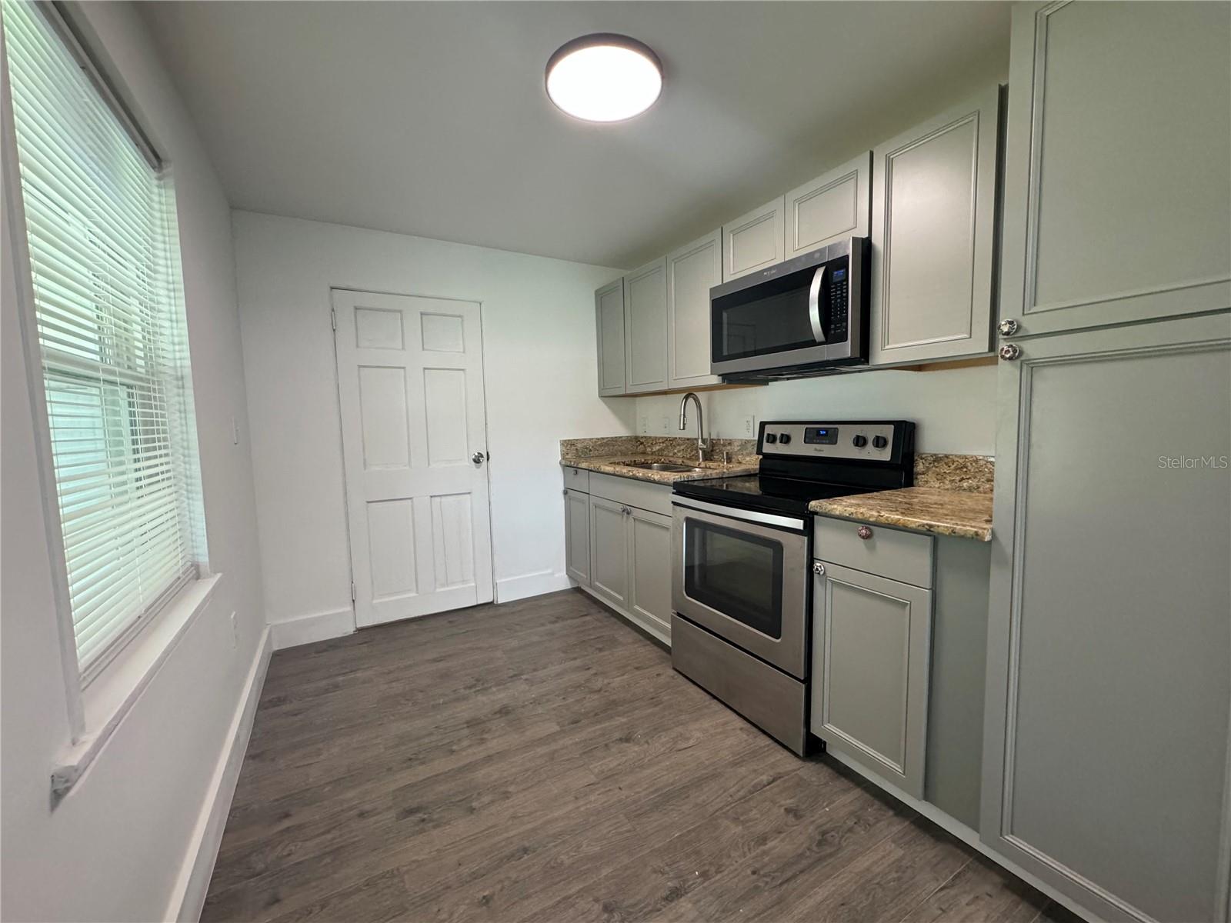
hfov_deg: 102.1
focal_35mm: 14
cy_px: 462
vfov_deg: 85.7
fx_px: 498
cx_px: 616
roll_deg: +2.3
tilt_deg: -3.8
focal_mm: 2.22
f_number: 2.2
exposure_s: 1/120
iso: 320
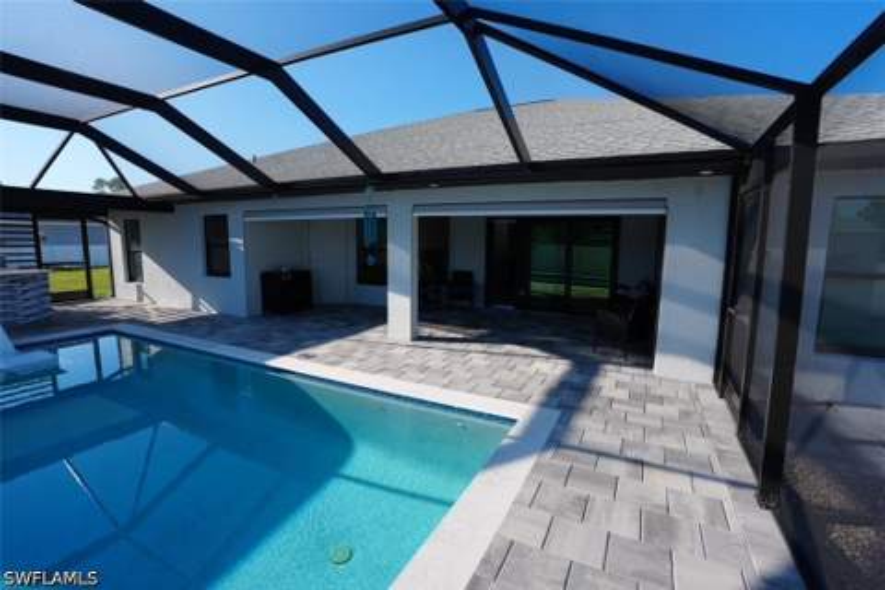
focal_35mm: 16
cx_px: 442
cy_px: 295
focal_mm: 16
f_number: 8
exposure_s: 1/125
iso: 100
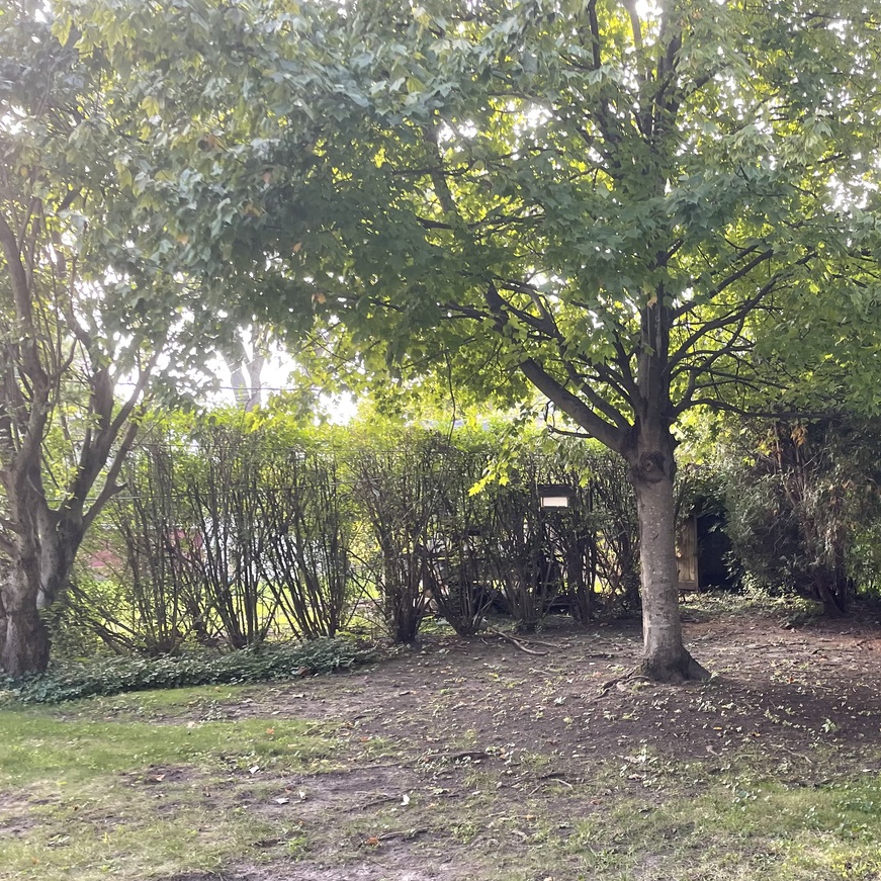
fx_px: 1094
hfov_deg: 42.0
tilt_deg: -2.5
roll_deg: +1.2
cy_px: 545
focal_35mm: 38
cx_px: 698
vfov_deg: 43.5
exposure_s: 1/121
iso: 125
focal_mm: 4.2
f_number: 1.6
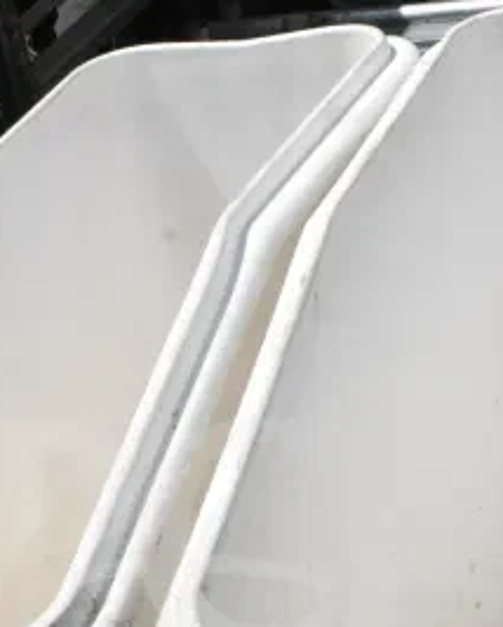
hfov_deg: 14.5
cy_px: 605
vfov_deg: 17.7
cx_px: 193
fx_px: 1970
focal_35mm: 106
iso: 5000
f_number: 25
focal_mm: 22
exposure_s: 1/4000
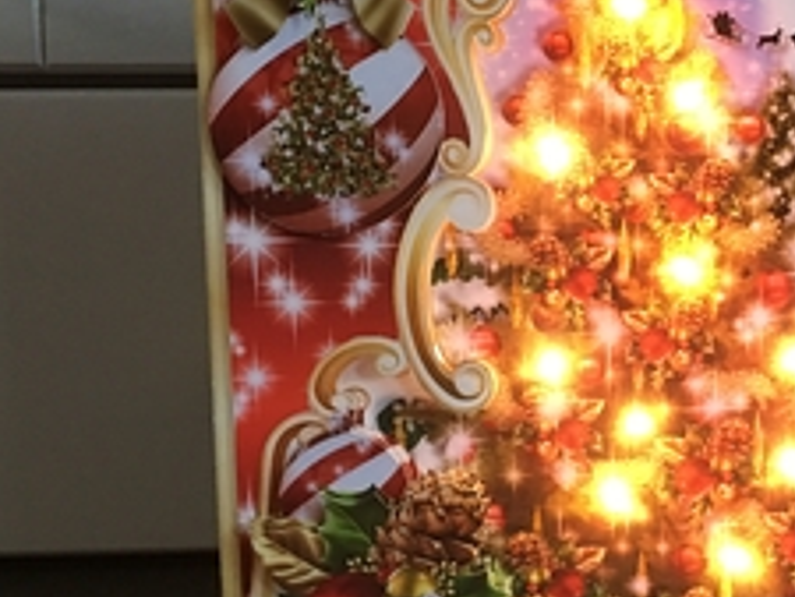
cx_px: 693
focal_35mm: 58
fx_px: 1333
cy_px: 260
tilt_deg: -7.4
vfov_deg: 25.2
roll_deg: +0.1
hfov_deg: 31.9
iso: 100
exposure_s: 1/17
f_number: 2.2
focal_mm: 4.15
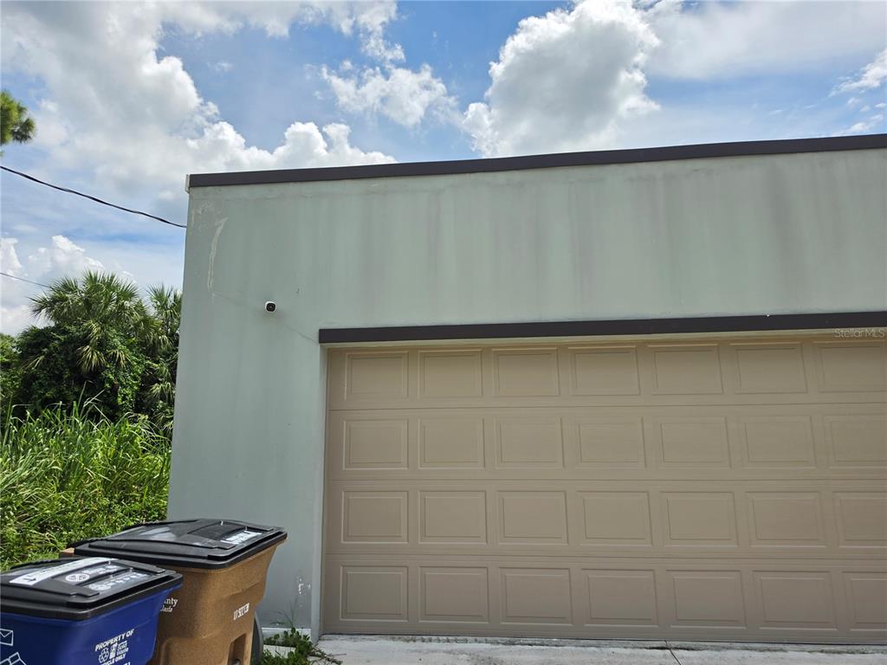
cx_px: 444
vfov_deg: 58.9
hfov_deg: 73.9
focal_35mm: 23
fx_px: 589
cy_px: 332
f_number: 1.4
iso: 50
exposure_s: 1/7939
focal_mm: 6.5
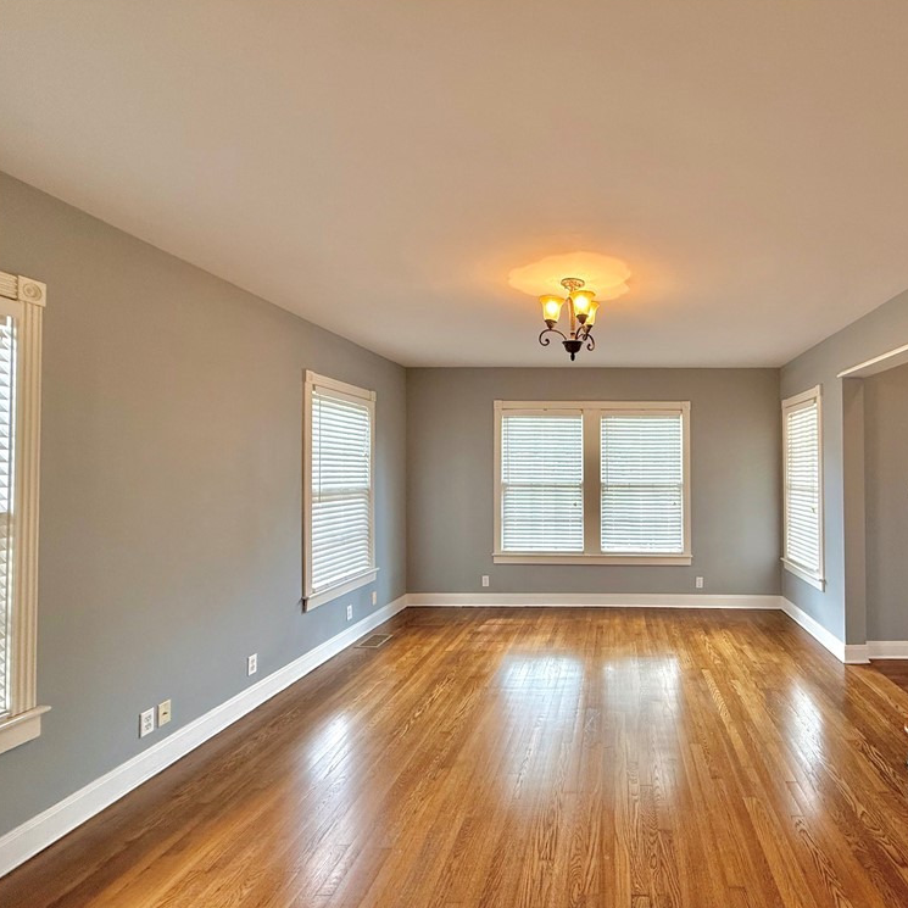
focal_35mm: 17
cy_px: 459
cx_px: 611
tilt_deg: +1.8
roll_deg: +0.2
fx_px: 505
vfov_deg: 84.0
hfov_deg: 81.0
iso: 200
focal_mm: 2.22
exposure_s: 1/120
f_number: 2.2
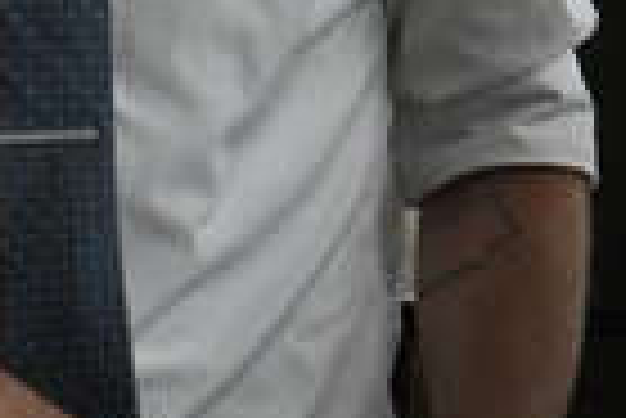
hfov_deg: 3.5
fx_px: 10113
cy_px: -629
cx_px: -297
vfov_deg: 2.4
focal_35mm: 581
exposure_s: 1/125
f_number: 32
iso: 2500
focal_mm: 105
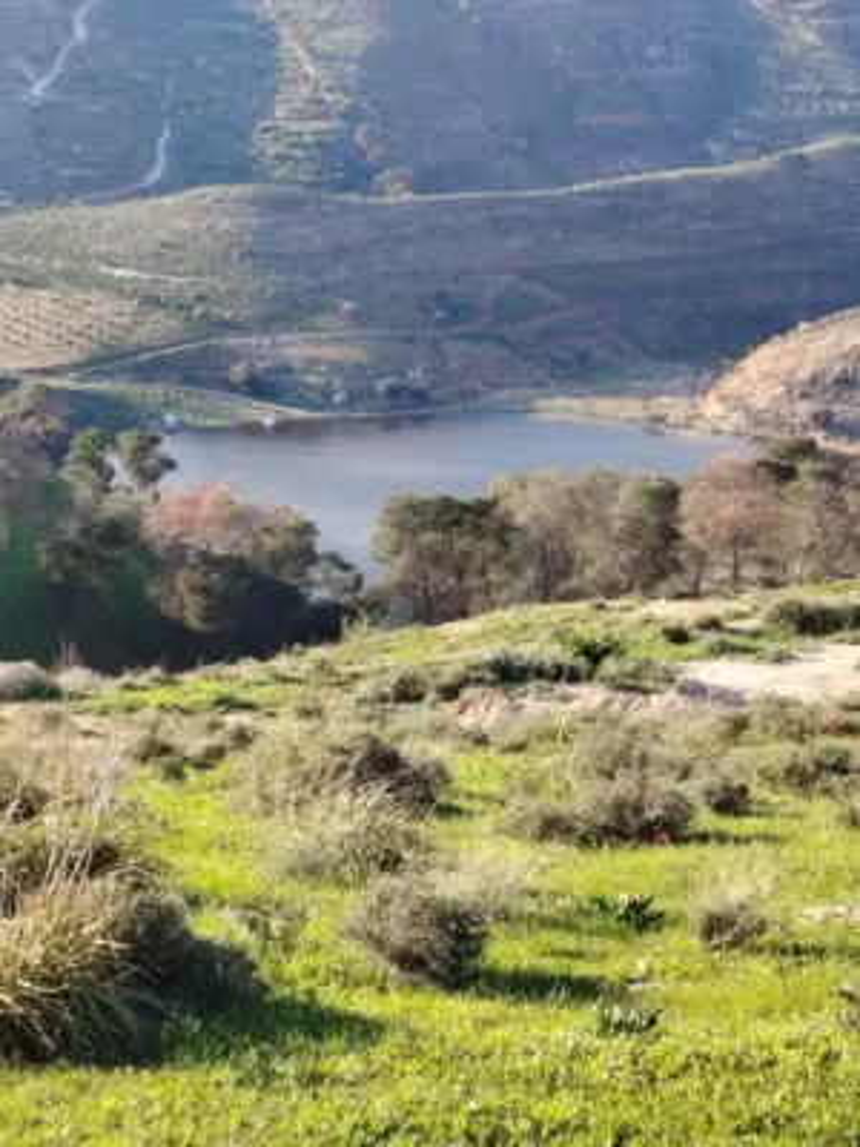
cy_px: 574
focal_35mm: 83
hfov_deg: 17.8
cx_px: 430
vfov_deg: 23.6
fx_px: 2749
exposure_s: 1/900
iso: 497
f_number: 1.75
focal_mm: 5.25
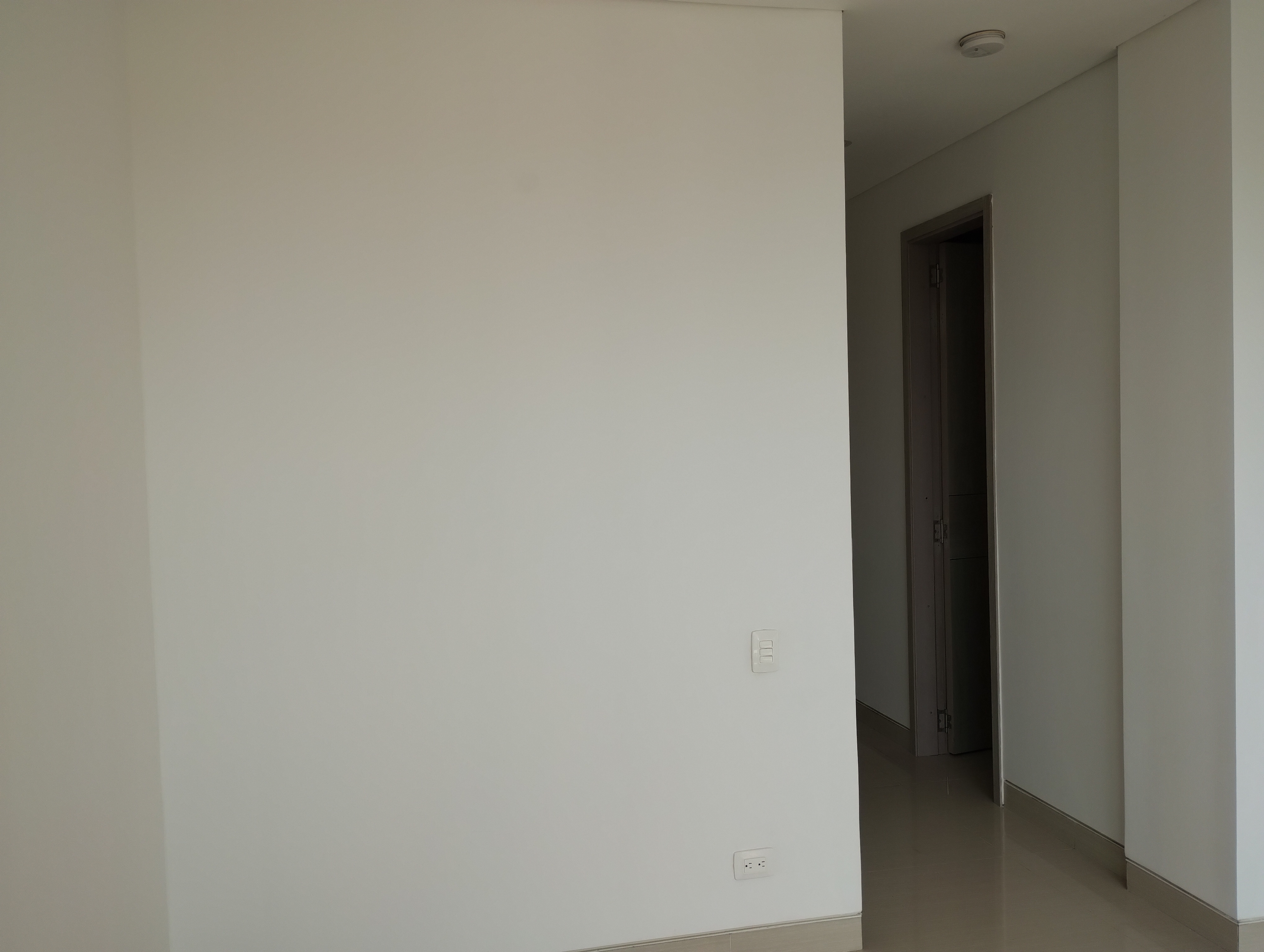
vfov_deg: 49.9
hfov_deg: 63.4
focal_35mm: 28
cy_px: 476
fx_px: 1024
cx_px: 632
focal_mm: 4.27
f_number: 1.8
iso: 100
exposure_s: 1/205
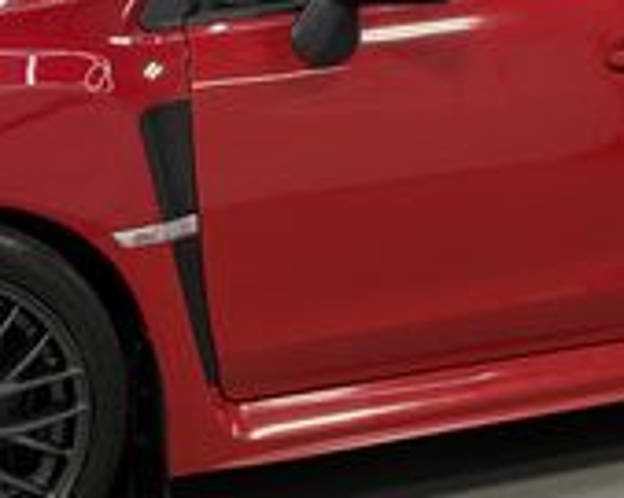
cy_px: 262
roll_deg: -0.7
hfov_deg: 17.9
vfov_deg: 14.4
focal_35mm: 107
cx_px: 233
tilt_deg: -13.2
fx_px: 1975
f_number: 1.8
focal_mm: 6.93
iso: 50
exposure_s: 1/140
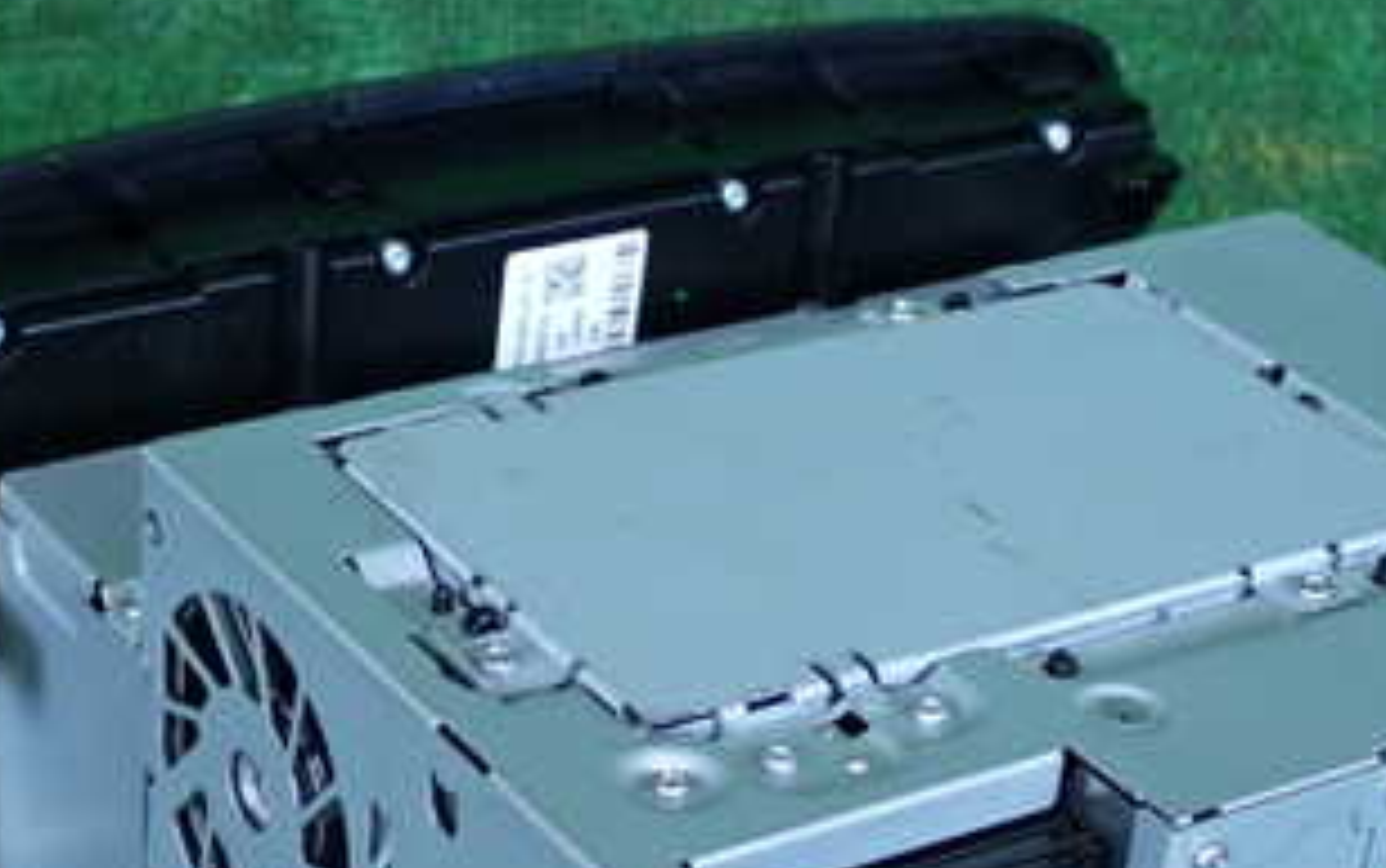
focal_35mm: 97
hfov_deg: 21.4
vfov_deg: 13.4
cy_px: 832
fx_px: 3667
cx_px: 706
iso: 320
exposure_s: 1/125
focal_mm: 8.4
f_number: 3.1
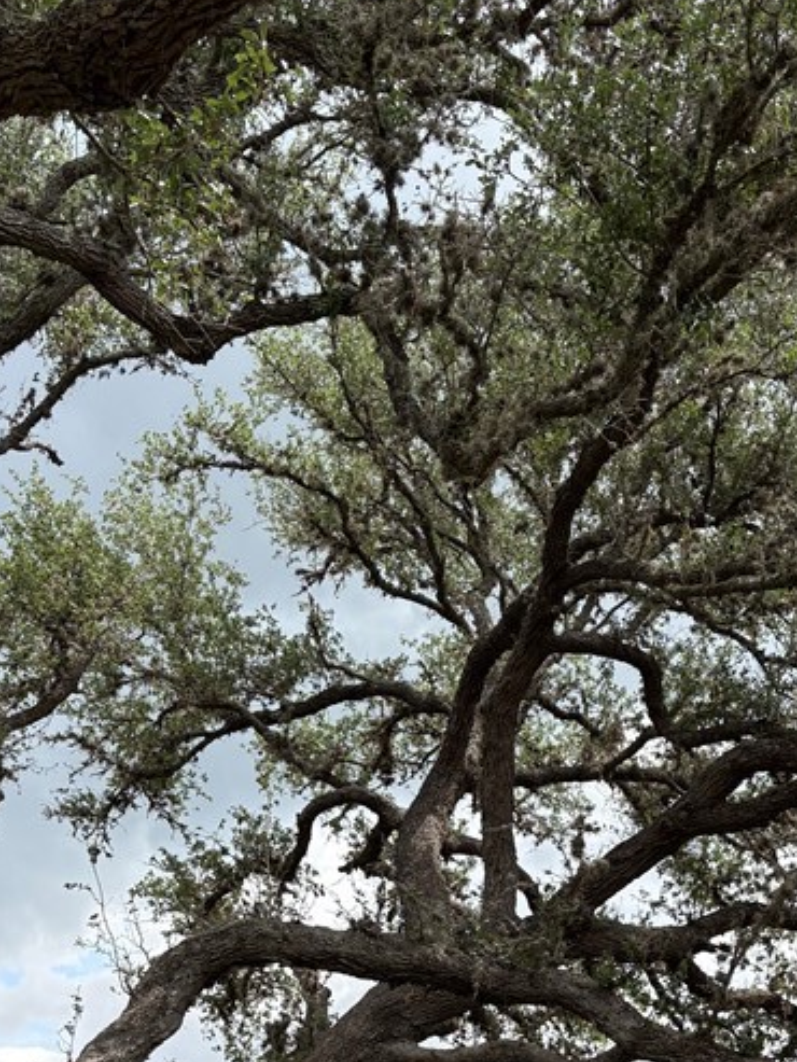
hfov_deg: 27.0
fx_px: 1657
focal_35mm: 54
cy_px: 1071
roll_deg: -0.6
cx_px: 474
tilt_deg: +13.4
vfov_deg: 32.6
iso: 64
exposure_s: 1/2208
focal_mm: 5.96
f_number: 1.6
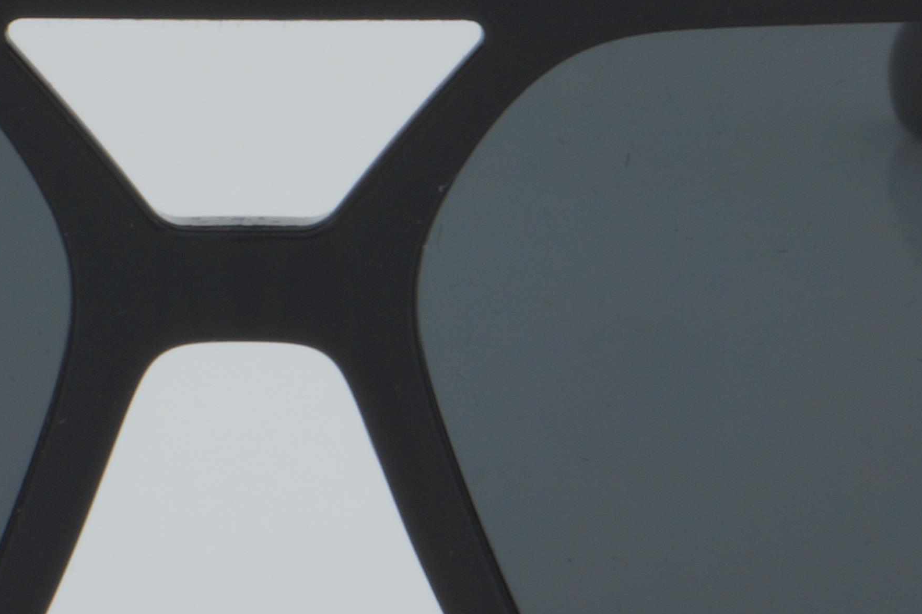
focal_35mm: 255
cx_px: 248
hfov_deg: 8.1
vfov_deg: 5.4
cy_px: 399
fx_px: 6529
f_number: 32
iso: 100
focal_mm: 50
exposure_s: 1/4
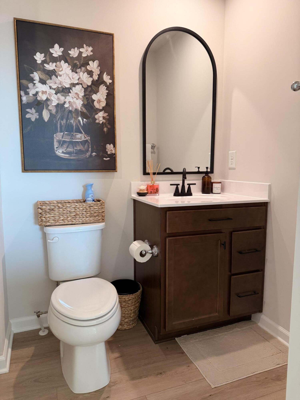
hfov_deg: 56.8
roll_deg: -0.7
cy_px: 200
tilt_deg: -7.5
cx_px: 150
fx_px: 277
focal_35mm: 24
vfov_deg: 71.6
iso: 160
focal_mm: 6.76
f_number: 1.78
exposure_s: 1/120
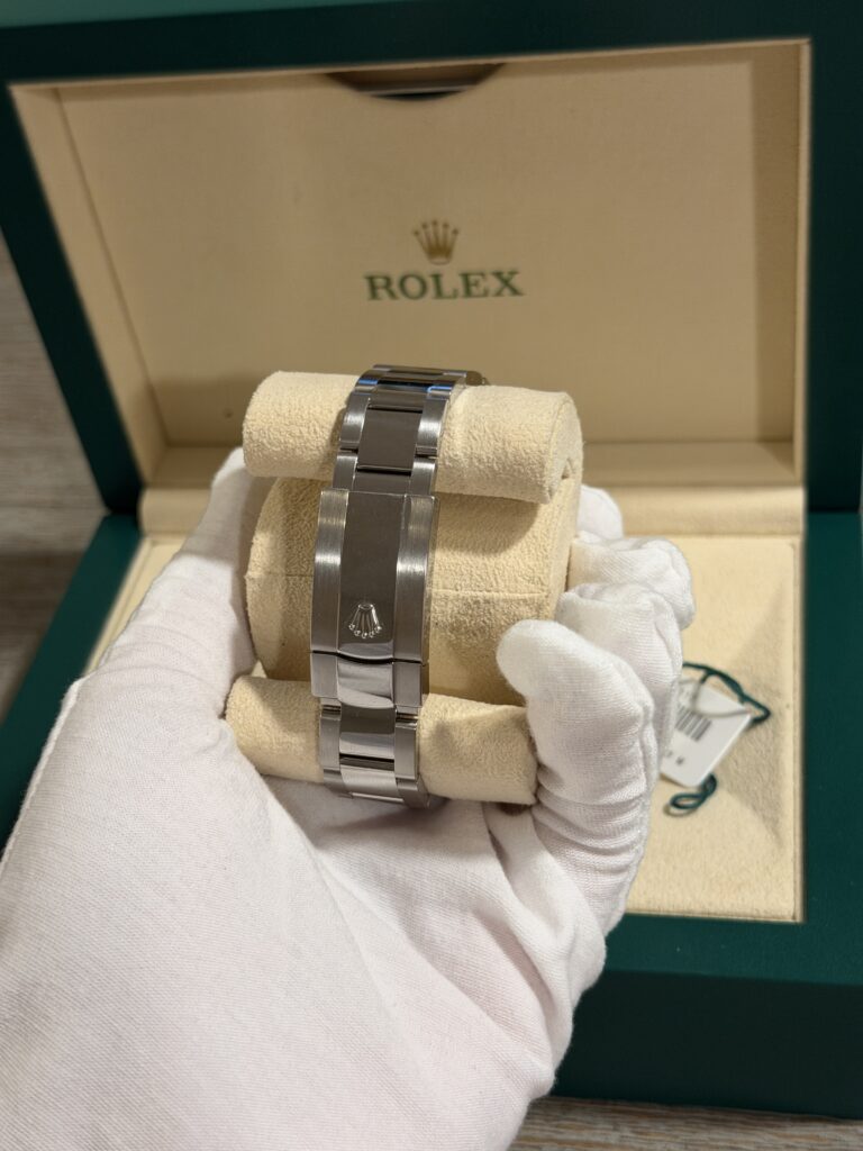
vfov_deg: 39.7
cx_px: 432
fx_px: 1596
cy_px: 576
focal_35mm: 48
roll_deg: +10.9
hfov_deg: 30.3
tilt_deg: -41.3
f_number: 1.78
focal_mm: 6.76
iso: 200
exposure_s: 1/40
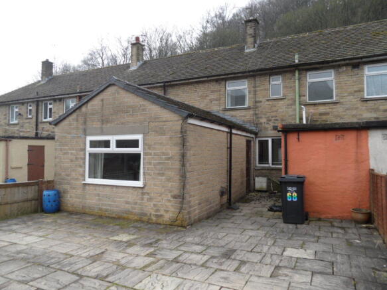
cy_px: 145
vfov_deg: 56.8
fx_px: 268
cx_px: 194
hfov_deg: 71.6
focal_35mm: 24
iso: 80
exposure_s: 1/250
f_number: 3.2
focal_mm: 3.9
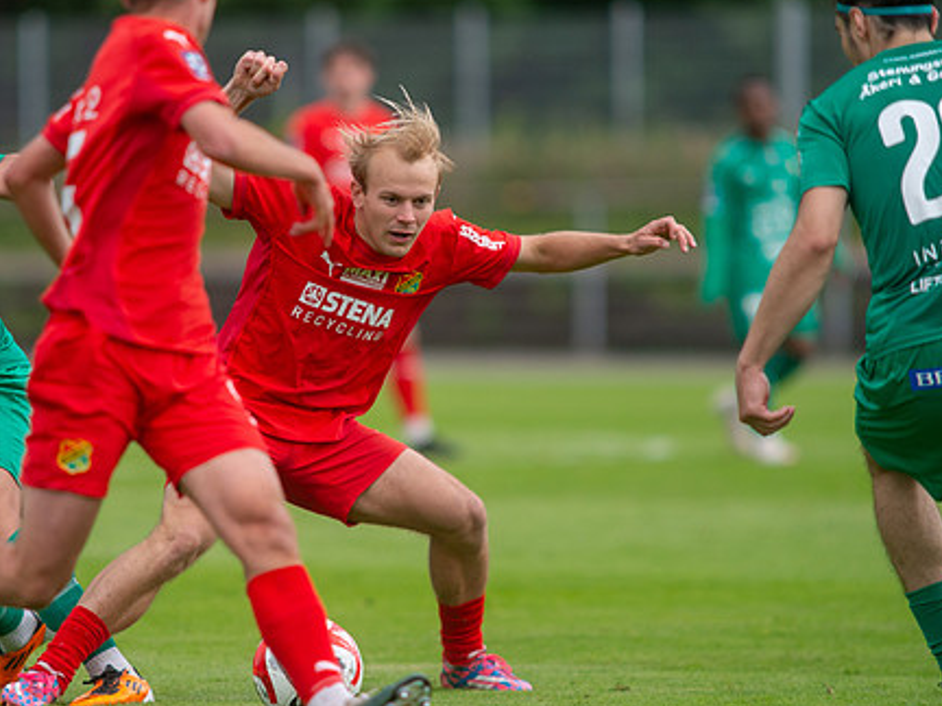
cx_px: 369
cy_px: 336
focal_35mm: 542
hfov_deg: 3.7
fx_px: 14749
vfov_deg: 2.7
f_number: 4
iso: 1000
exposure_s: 1/1250
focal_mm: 420
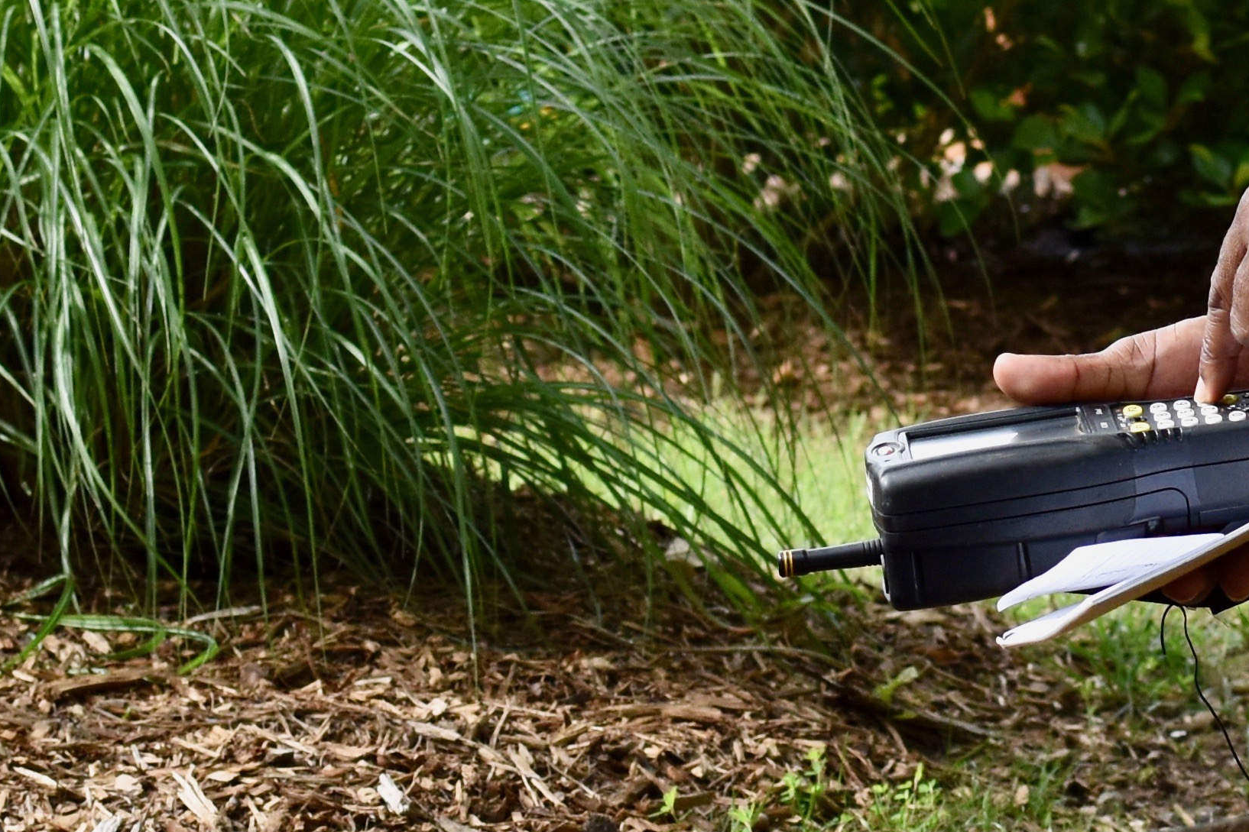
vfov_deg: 7.1
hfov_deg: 10.7
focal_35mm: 193
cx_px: 884
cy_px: 275
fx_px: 6689
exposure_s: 1/800
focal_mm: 35
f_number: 4
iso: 320
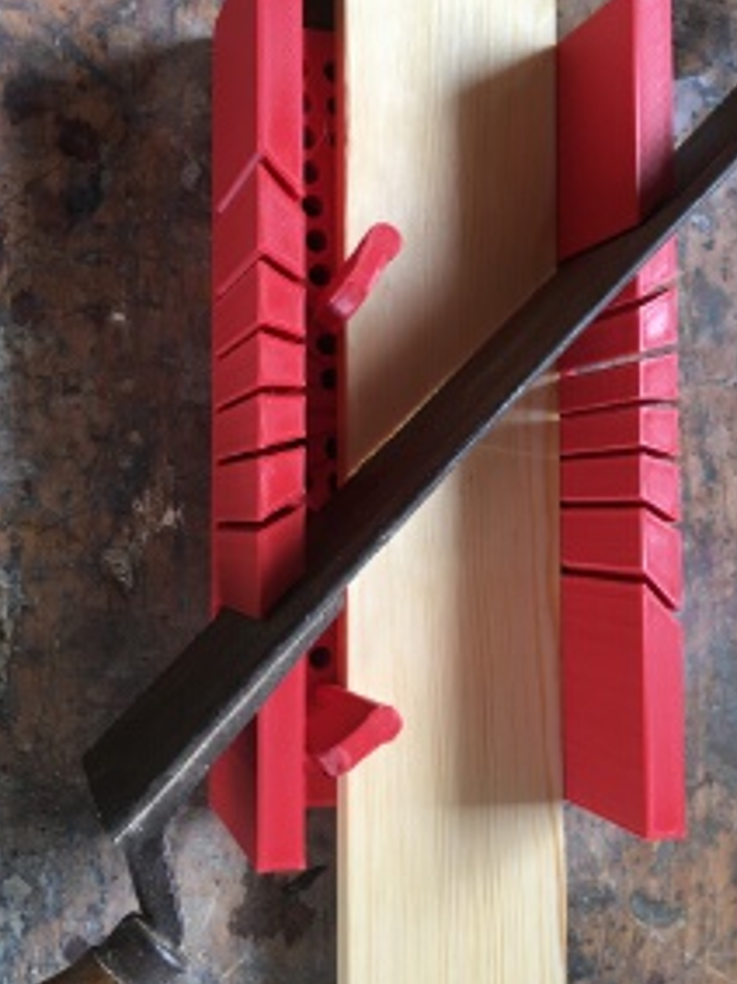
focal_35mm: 41
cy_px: 459
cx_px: 358
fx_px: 1165
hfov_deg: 35.1
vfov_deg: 45.8
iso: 64
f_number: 2.2
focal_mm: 4.15
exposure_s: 1/33
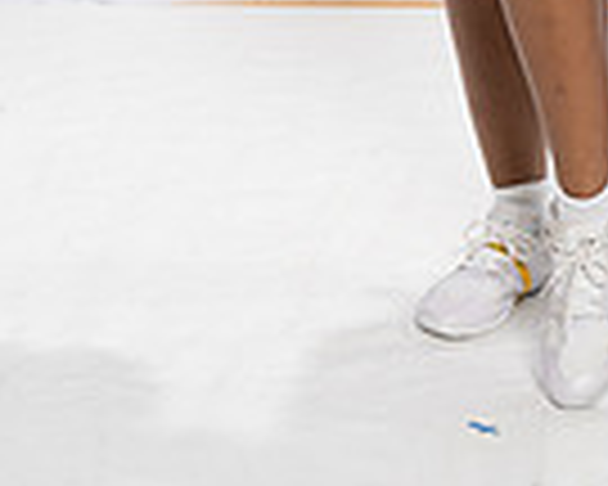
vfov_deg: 8.2
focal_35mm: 178
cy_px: -495
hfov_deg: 10.8
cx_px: 522
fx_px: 3203
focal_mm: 57
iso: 1250
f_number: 11
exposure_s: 1/250
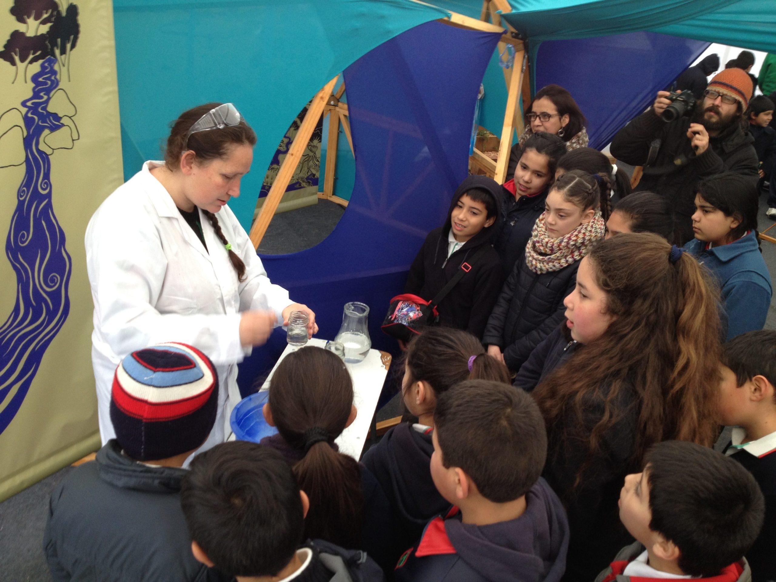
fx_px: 785
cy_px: 291
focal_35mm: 35
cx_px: 388
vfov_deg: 40.7
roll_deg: -6.7
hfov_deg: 52.6
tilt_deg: -24.7
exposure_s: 1/60
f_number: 2.4
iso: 64
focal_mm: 4.28
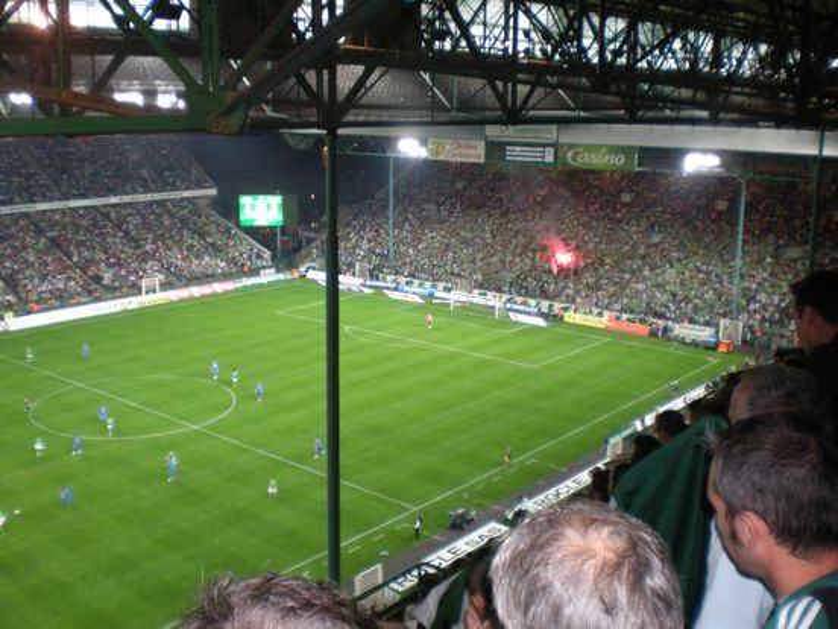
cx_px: 419
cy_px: 314
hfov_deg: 49.0
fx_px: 920
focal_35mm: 38
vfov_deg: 37.7
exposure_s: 1/30
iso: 207
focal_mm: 6.3
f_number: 3.1
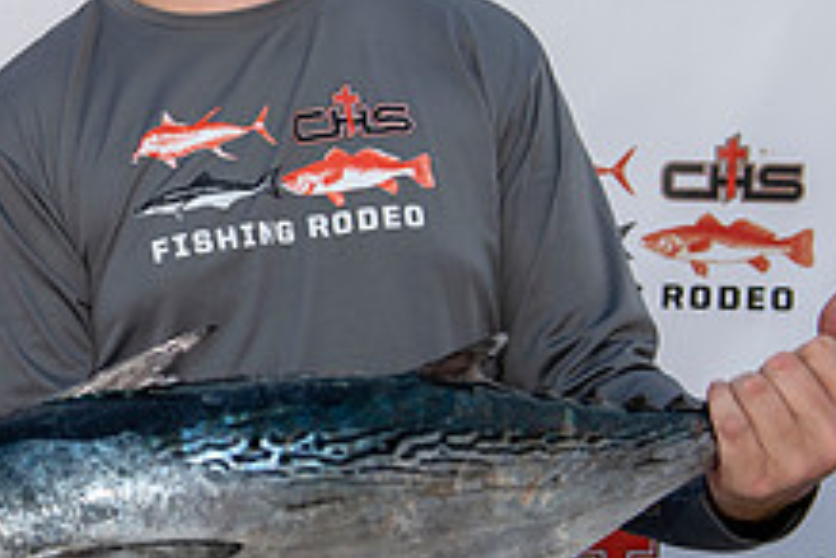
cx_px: -65
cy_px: 233
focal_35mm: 111
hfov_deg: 17.8
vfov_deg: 12.3
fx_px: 2577
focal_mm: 42
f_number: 4.5
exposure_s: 1/100
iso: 50
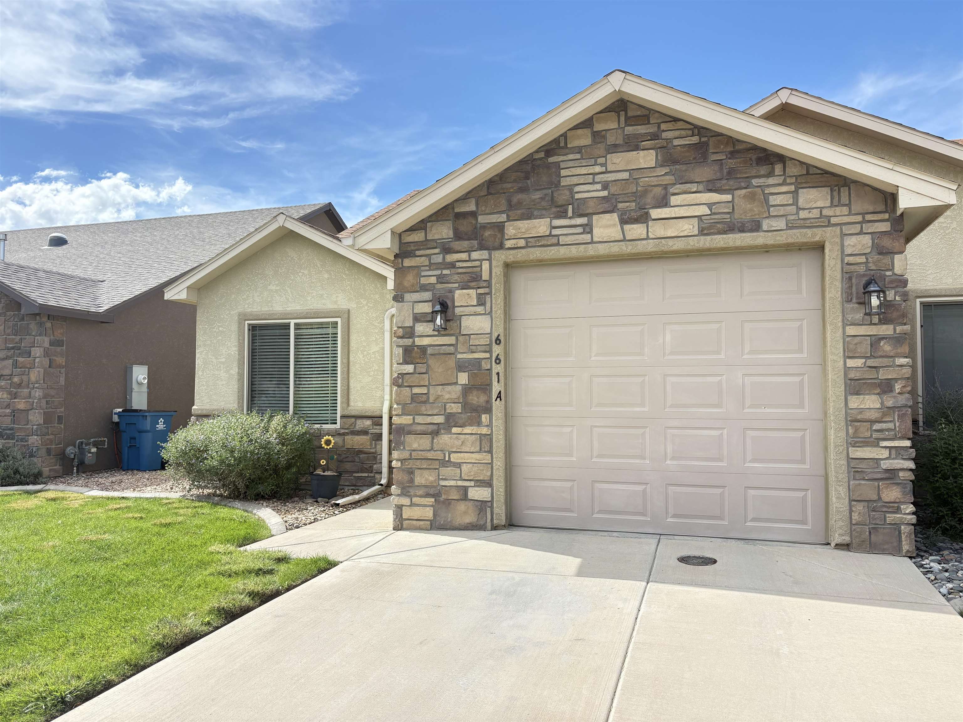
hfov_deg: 67.3
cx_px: 482
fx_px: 723
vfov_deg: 53.1
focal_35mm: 26
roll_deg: +0.4
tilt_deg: +2.3
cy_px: 361
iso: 50
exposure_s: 1/1517
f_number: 1.6
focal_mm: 5.96
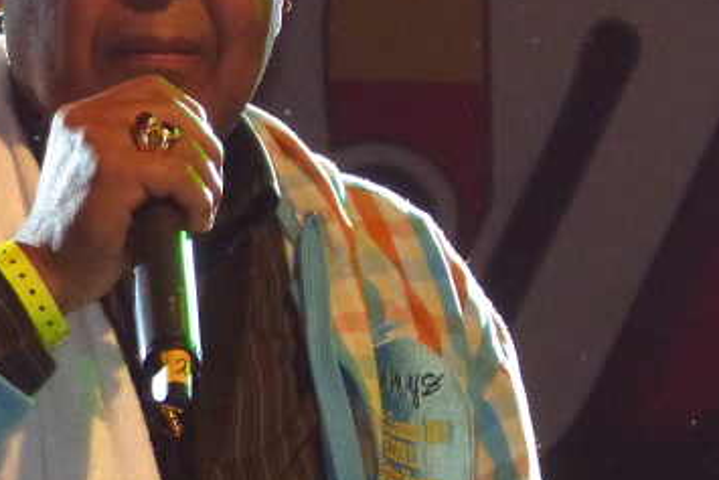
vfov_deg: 3.7
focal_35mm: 369
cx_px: 150
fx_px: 7372
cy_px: 174
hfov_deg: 5.6
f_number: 2.8
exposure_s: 1/160
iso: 400
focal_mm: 22.6
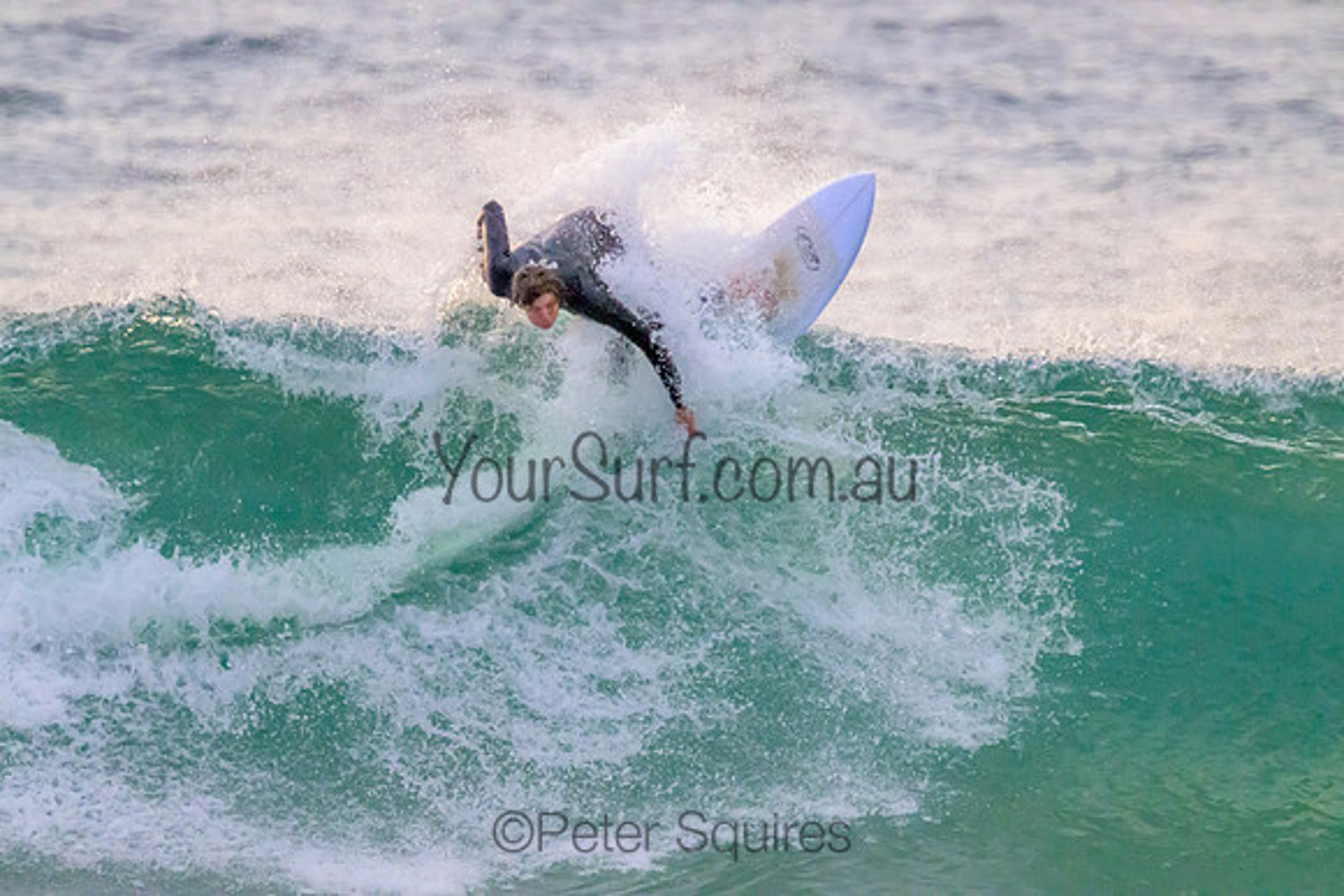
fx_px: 29872
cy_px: 448
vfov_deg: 1.7
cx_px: 672
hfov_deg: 2.6
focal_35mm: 800
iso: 20000
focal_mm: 800
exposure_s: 1/1600
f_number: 11
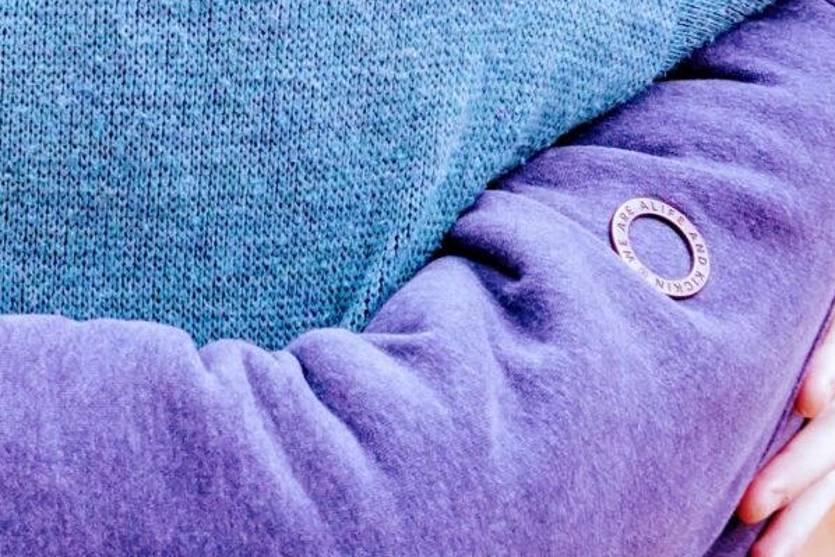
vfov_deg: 1.8
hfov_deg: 2.7
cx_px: -693
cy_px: -373
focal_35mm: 753
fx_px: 17469
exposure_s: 1/200
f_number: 5.6
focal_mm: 176
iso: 3200
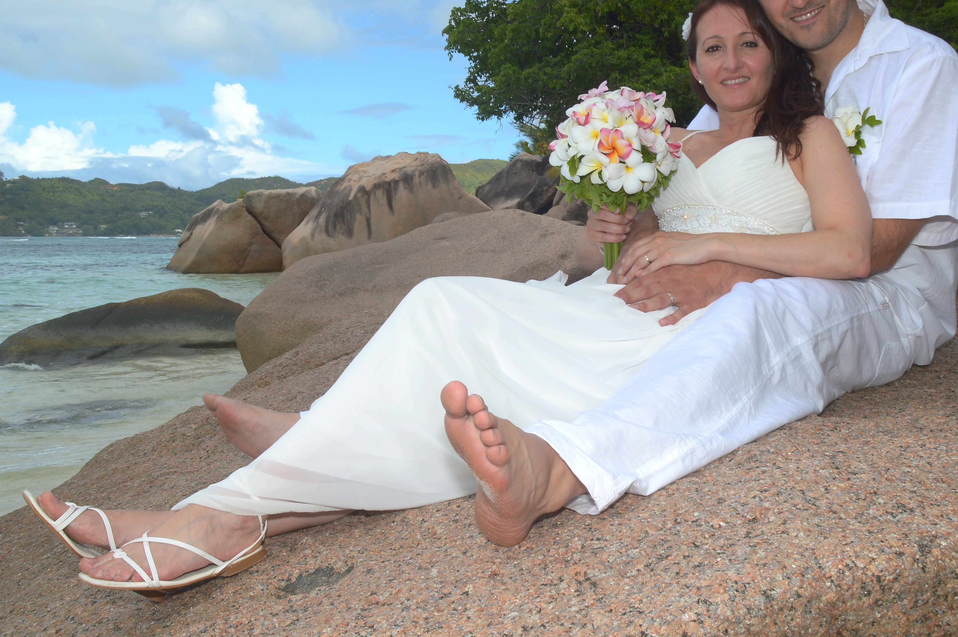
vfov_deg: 31.0
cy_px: 227
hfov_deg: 45.4
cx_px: 511
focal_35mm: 43
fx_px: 1143
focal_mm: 22
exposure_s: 1/200
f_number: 18
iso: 200
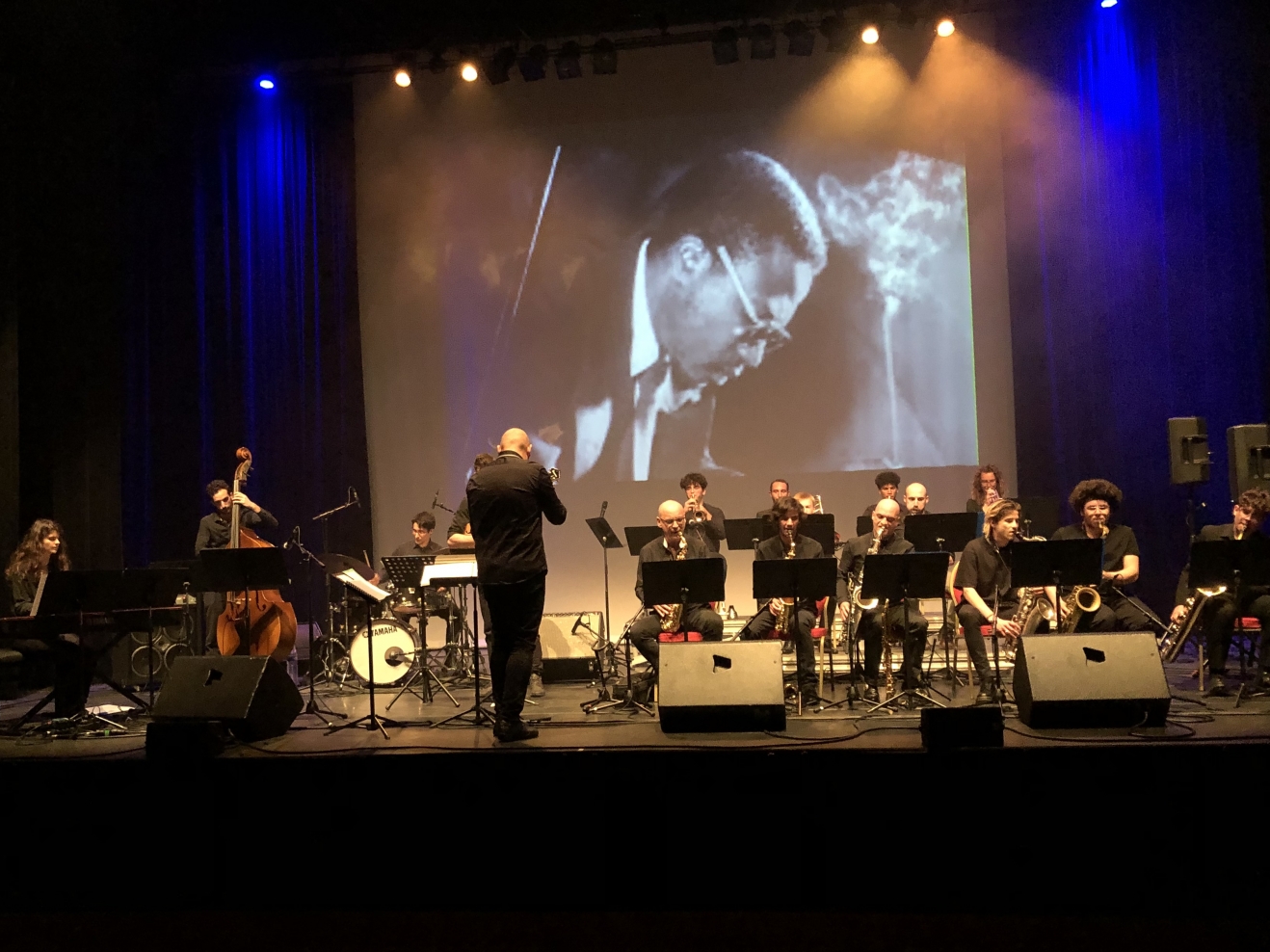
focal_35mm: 34
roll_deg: +0.8
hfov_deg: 53.9
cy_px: 528
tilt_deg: +1.5
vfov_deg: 41.7
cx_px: 594
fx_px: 1247
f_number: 1.8
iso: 80
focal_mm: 3.99
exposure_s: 1/6
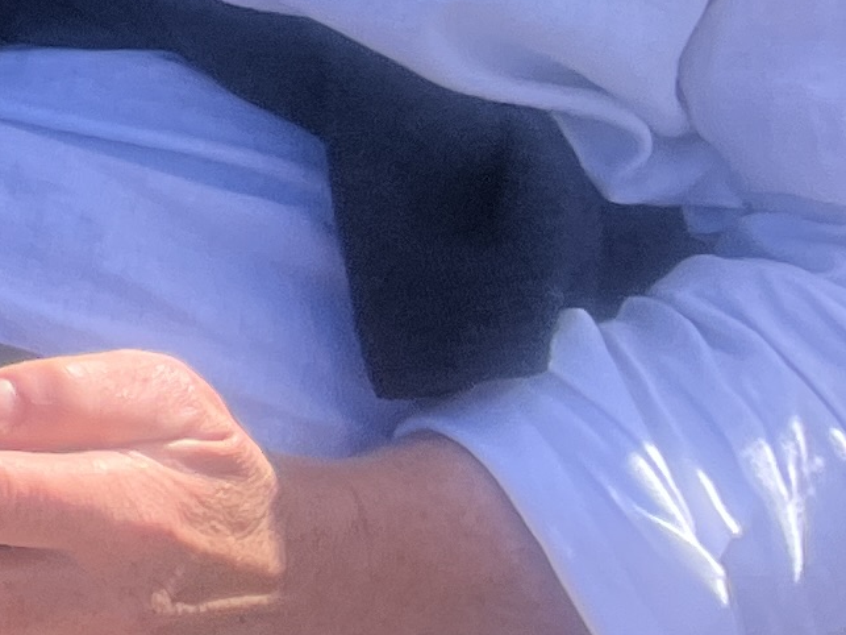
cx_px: -1689
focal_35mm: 163
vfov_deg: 8.5
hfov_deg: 9.5
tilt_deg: -11.5
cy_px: -734
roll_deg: -1.7
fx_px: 3983
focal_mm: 5.1
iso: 50
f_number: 1.6
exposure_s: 1/1517
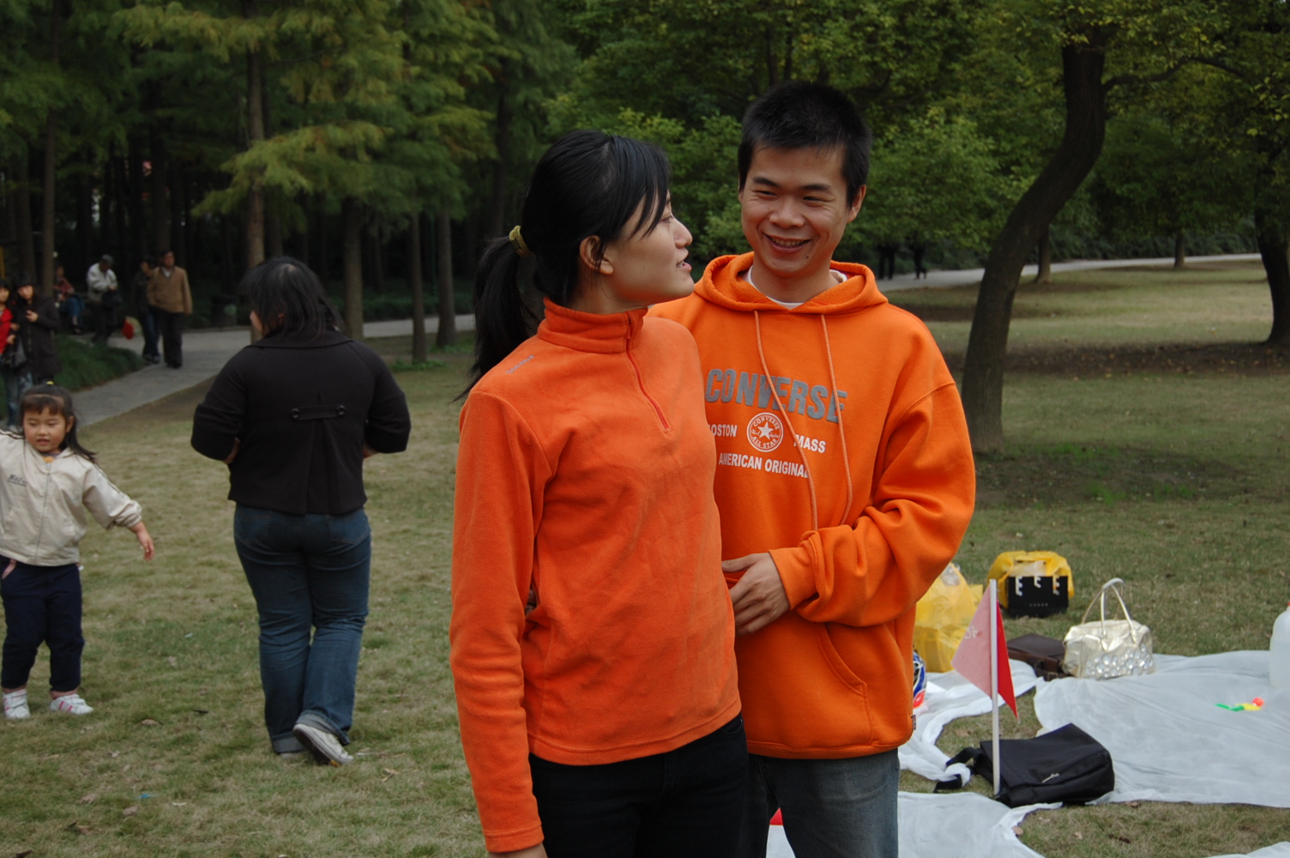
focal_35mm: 48
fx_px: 1718
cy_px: 429
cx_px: 645
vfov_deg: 28.0
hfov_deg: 41.1
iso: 360
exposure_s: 1/500
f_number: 4.5
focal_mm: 32
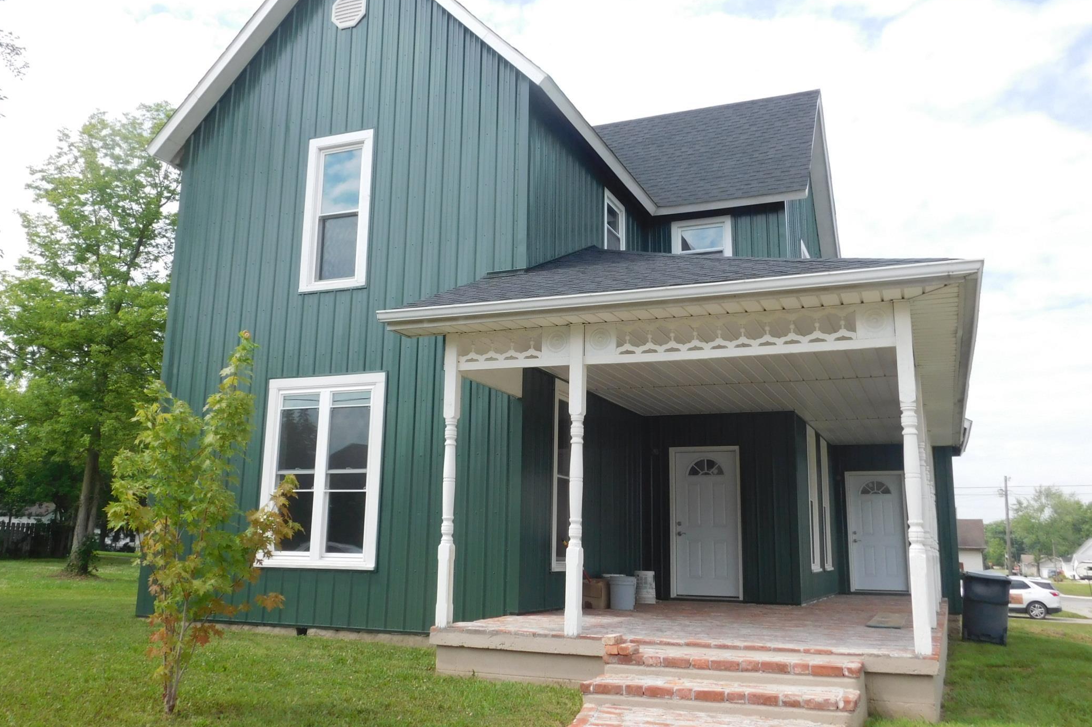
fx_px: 970
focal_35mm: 32
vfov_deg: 41.1
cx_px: 527
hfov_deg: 58.7
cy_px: 332
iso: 125
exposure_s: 1/1000
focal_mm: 4.9
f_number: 3.2
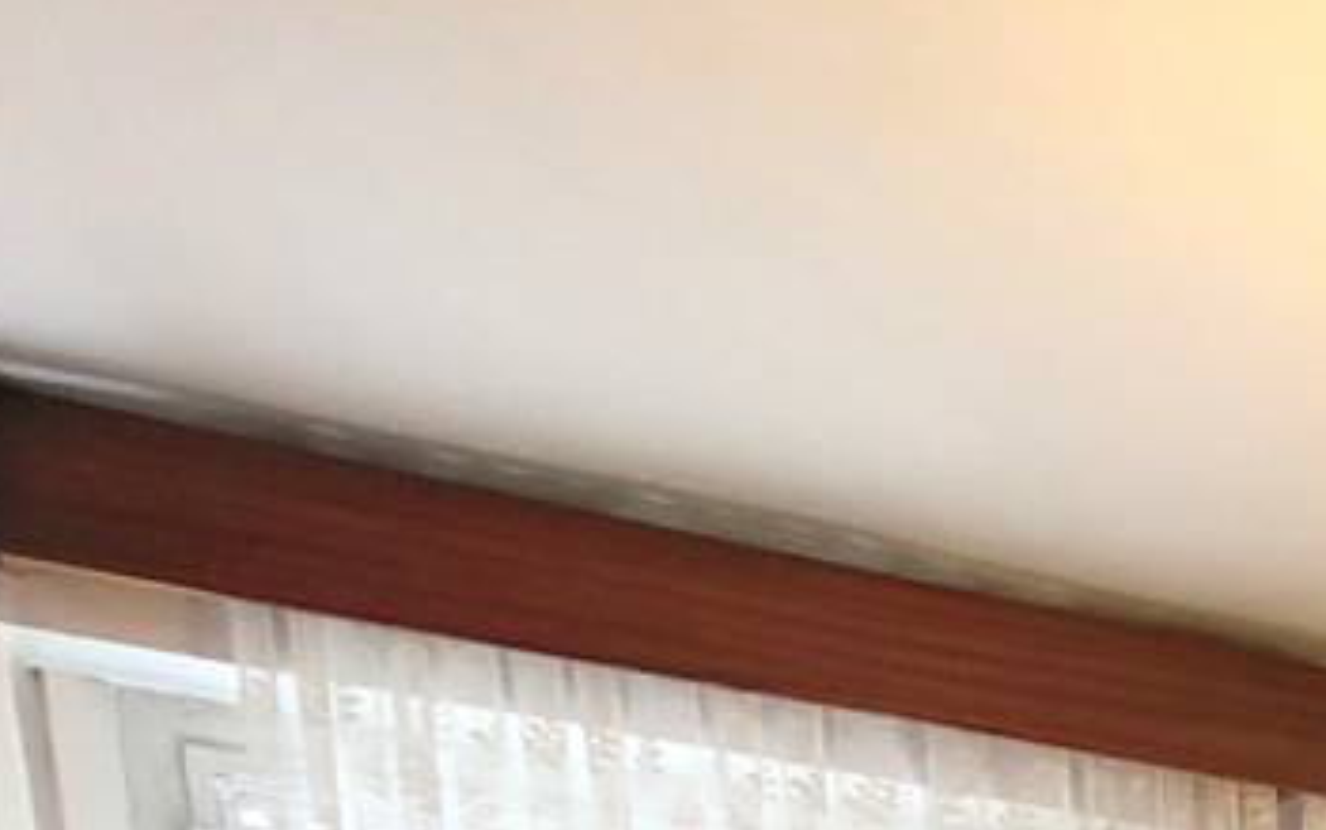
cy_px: 1935
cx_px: 1966
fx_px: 2133
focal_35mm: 59
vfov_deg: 14.8
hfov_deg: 26.0
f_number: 2.2
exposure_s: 1/50
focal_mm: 1.74
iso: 200
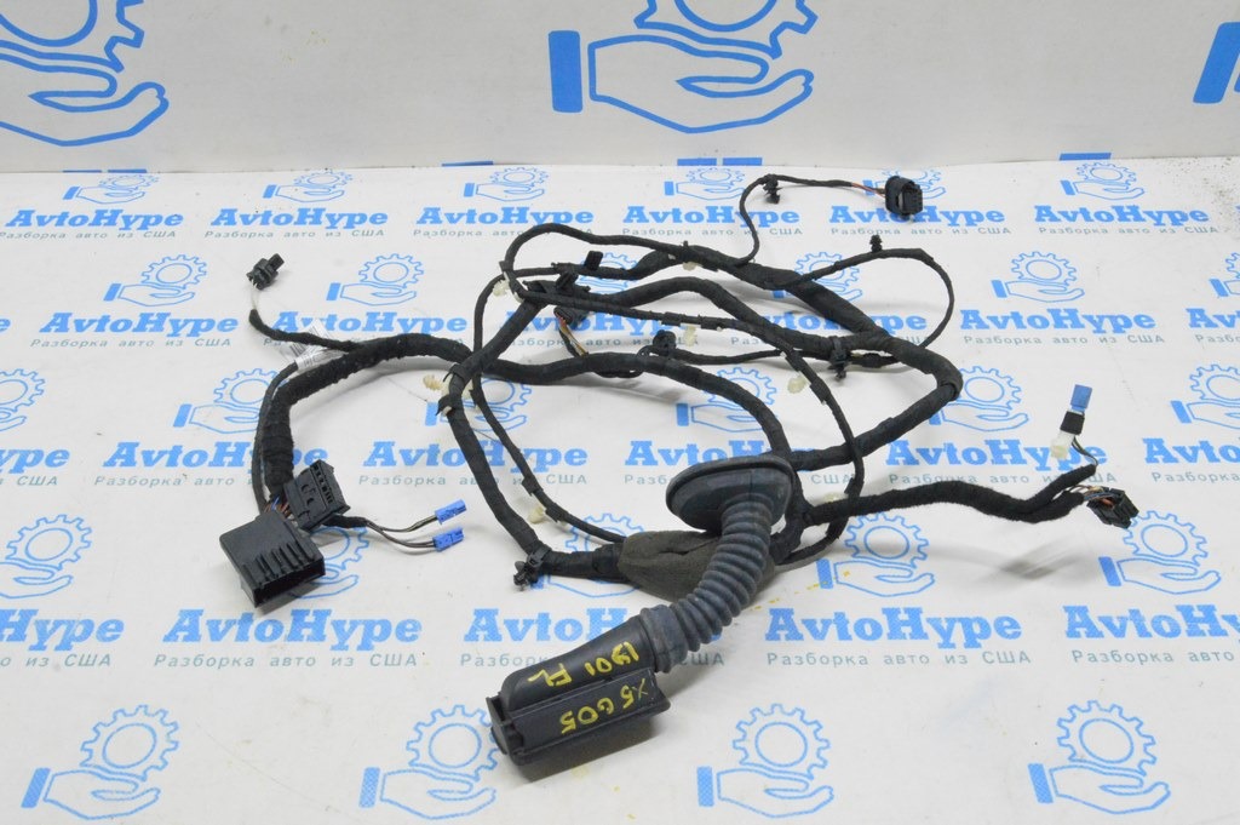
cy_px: 412
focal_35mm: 34
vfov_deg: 38.3
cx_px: 620
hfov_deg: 55.1
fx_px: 1187
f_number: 20
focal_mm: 23
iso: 6400
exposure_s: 1/20
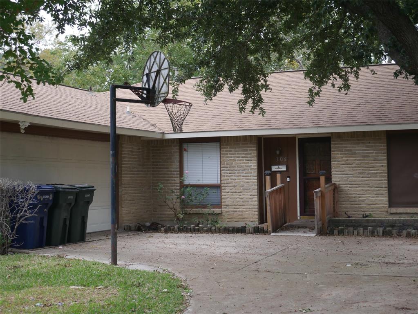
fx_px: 749
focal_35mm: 62
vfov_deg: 23.7
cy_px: 157
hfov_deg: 31.2
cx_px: 209
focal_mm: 31
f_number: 5.4
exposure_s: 1/80
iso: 800
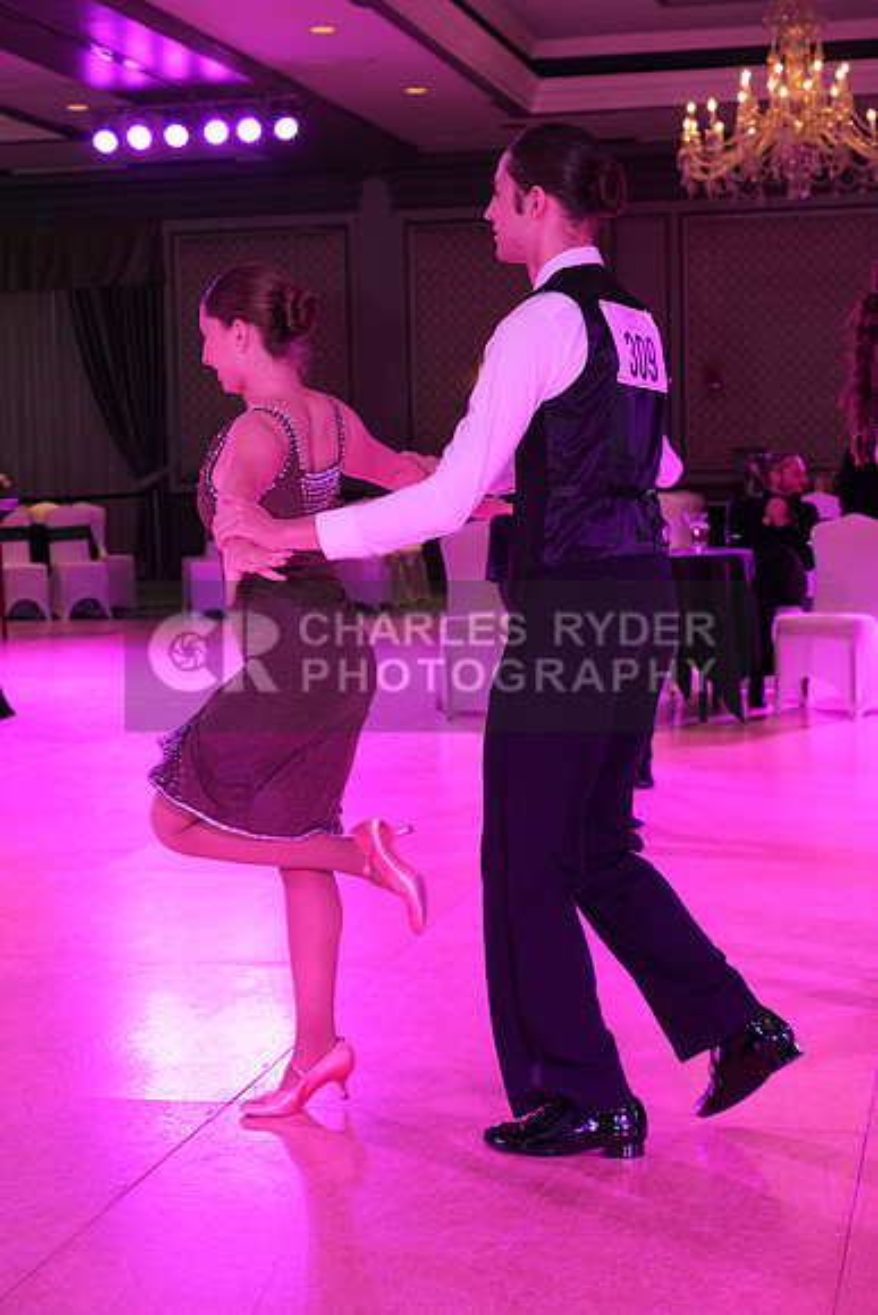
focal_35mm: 61
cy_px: 658
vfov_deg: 32.9
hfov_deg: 22.3
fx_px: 2230
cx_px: 439
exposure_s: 1/250
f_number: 6.3
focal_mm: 61
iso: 2500
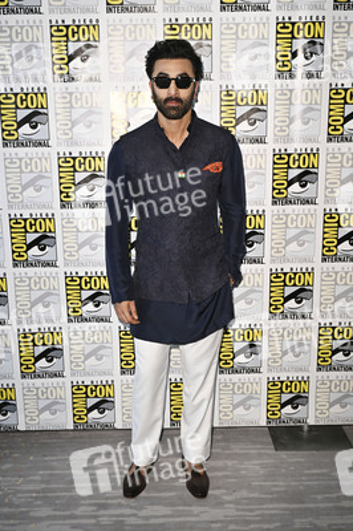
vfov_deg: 53.2
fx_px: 530
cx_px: 176
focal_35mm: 36
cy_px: 266
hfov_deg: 36.8
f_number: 5
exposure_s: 1/250
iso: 1250
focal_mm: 36
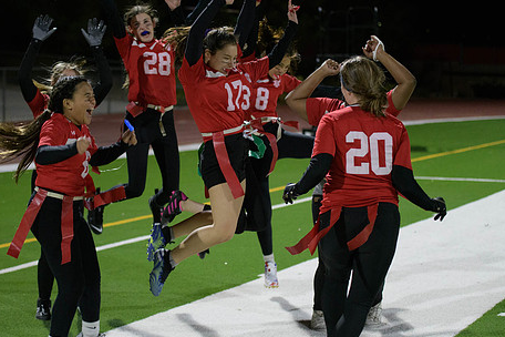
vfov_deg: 15.4
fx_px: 1248
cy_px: 152
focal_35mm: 89
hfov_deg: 22.9
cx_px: 219
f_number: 2.8
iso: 4500
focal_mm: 70
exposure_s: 1/640
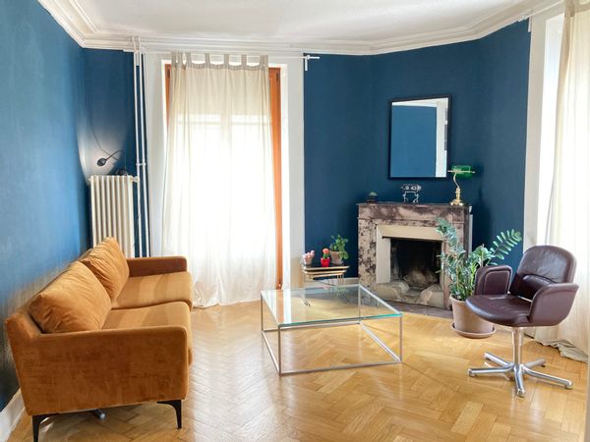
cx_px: 295
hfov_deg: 63.4
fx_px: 477
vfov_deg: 49.7
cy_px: 221
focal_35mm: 28
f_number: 1.8
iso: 400
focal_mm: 3.99
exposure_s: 1/35
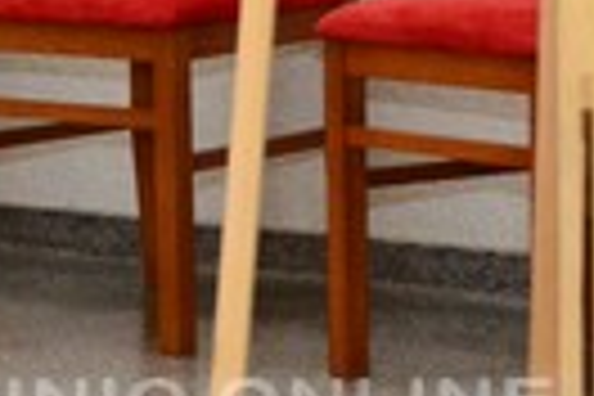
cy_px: 178
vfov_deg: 6.2
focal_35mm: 223
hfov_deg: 9.0
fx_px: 3679
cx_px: -259
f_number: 5
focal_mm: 22
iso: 1600
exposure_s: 1/160
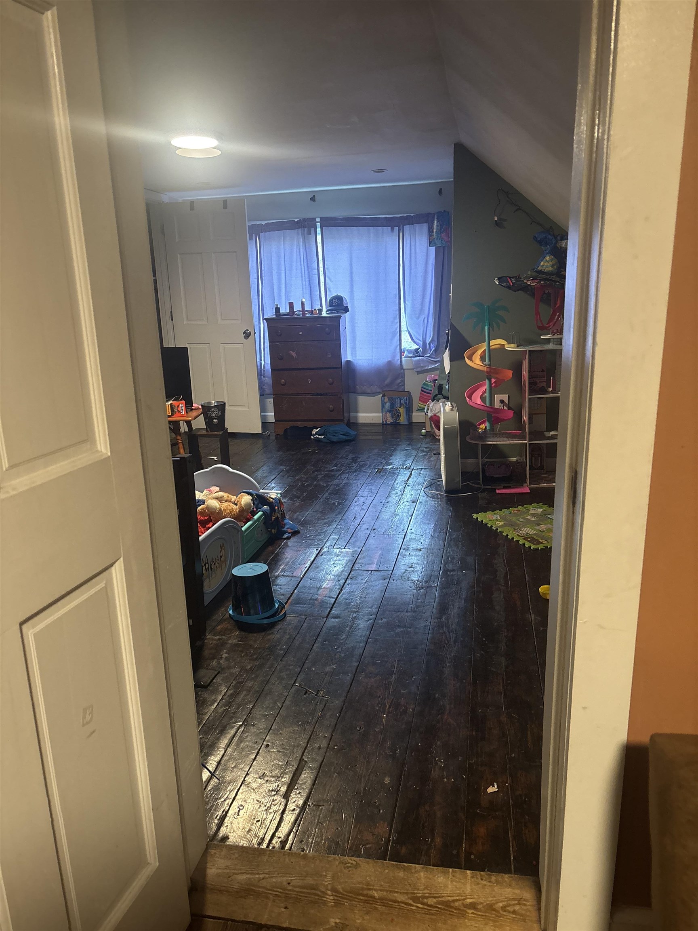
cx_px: 349
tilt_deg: -15.8
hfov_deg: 53.1
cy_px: 466
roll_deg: +1.3
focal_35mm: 26
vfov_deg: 67.3
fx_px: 699
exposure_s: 1/40
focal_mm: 5.96
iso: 400
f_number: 1.6
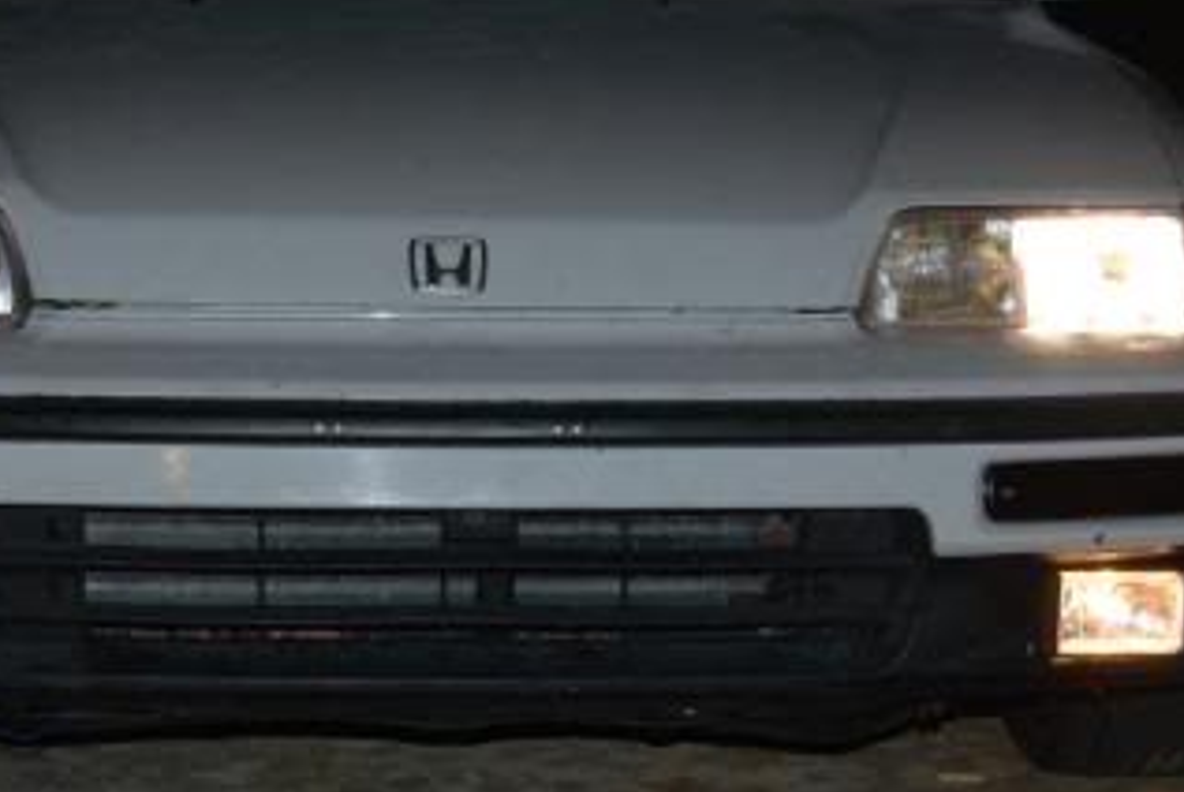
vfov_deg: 14.1
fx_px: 3193
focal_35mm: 97
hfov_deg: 21.0
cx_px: 430
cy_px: 351
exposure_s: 1/60
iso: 200
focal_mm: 32
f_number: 4.5
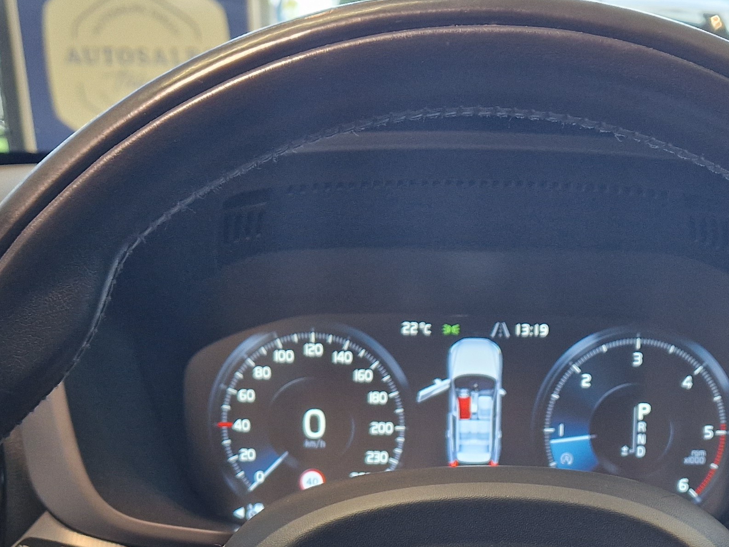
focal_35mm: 58
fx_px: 1222
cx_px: 463
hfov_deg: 33.0
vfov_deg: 23.2
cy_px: 652
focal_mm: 5.4
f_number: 1.8
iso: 125
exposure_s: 1/100
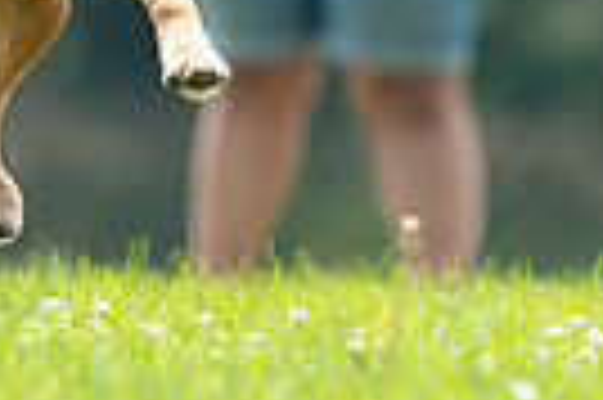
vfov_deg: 0.6
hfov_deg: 0.9
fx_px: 36738
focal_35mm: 2196
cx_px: 248
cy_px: -384
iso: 3200
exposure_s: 1/4000
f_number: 6.3
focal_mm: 506
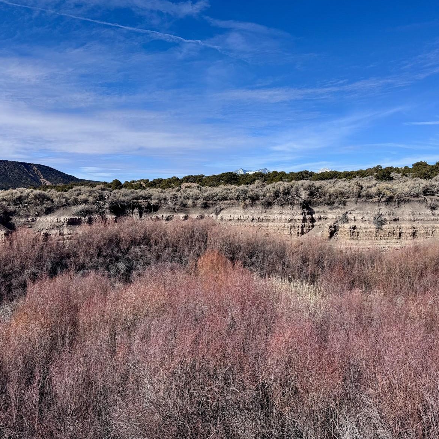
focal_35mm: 29
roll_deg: -0.5
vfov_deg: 55.6
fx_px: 416
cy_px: 220
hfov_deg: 55.6
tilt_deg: -4.0
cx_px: 237
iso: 80
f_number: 1.78
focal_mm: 6.76
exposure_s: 1/5348
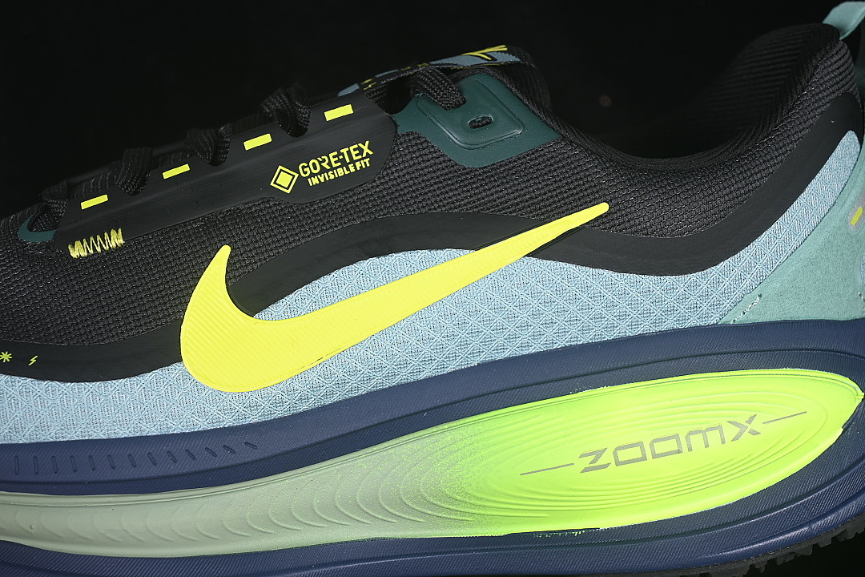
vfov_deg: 18.2
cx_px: 432
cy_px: 288
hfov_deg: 27.0
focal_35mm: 75
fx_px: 1802
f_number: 6.3
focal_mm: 50
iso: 160
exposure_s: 1/60
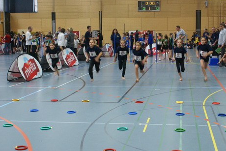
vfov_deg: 22.1
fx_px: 387
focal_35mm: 62
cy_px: 83
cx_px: 132
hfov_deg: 32.5
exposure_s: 1/50
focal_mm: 35
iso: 800
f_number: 5.6
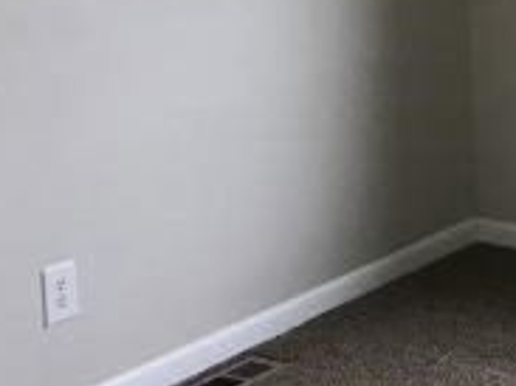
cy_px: 6
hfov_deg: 19.0
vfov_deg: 14.8
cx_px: 615
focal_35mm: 98
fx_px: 1460
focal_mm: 3.99
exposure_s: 1/30
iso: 32
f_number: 1.8
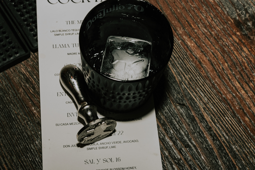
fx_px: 496
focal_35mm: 70
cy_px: 85
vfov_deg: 19.5
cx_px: 128
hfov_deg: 28.8
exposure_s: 1/50
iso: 2000
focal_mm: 70
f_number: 13
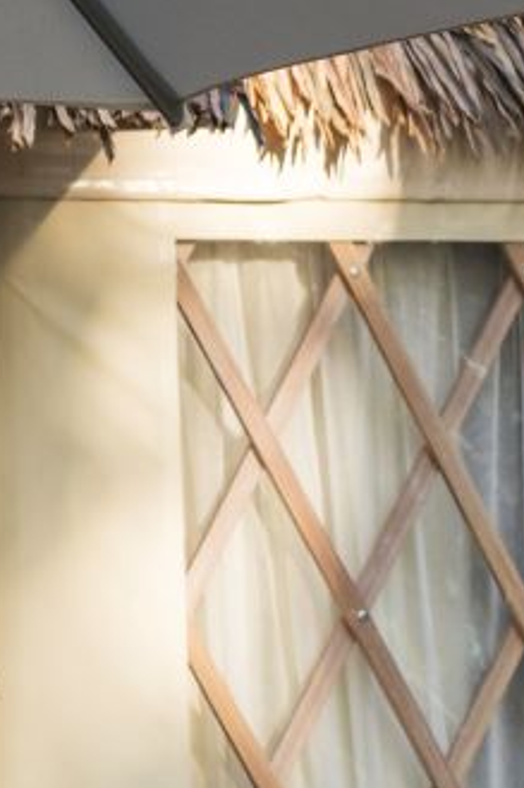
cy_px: 442
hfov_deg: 3.2
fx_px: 9310
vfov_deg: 4.8
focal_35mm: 426
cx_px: -493
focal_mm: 70
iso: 100
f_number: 4
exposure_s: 1/160
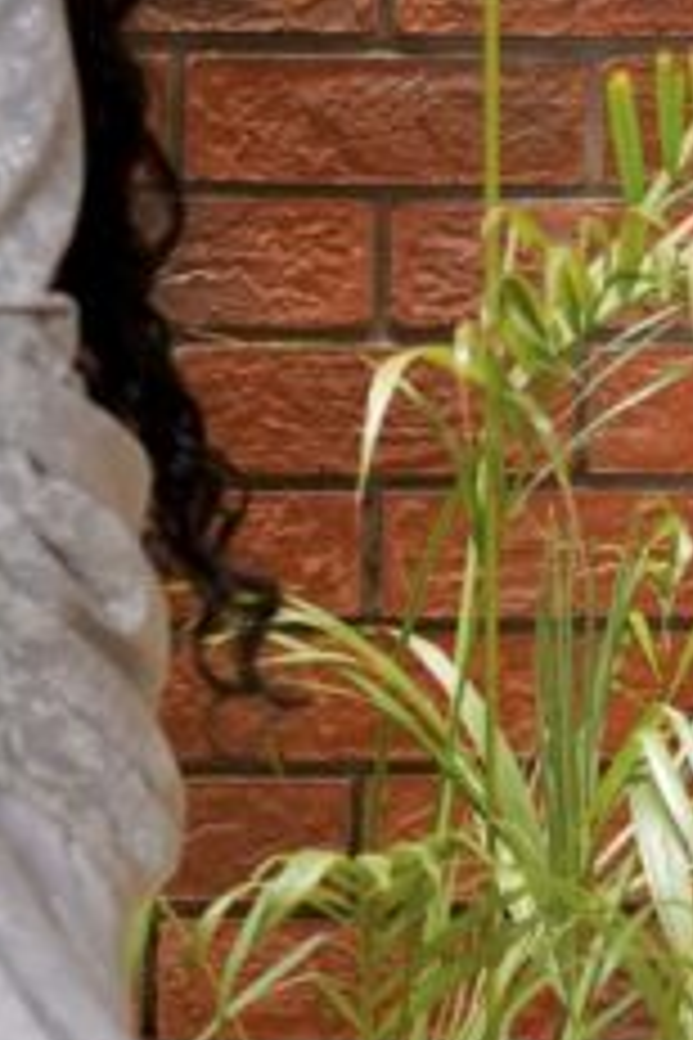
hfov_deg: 5.2
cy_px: 860
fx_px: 7507
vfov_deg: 7.9
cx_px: -364
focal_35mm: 260
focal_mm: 50
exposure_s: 1/125
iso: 800
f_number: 4
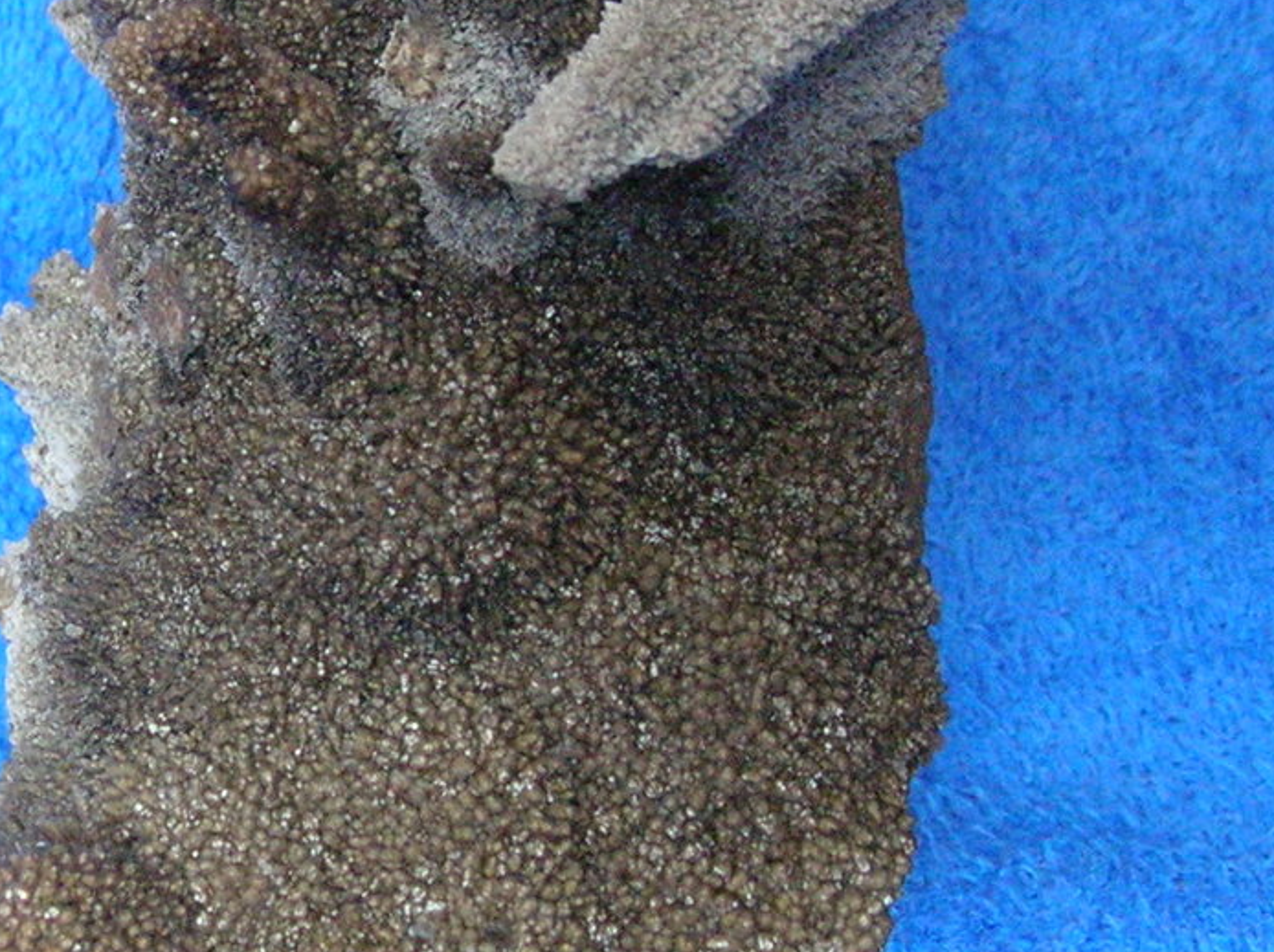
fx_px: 3052
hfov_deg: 23.1
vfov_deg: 17.7
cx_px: 171
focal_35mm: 83
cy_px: 500
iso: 300
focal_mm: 6
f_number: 2.7
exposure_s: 1/2.8
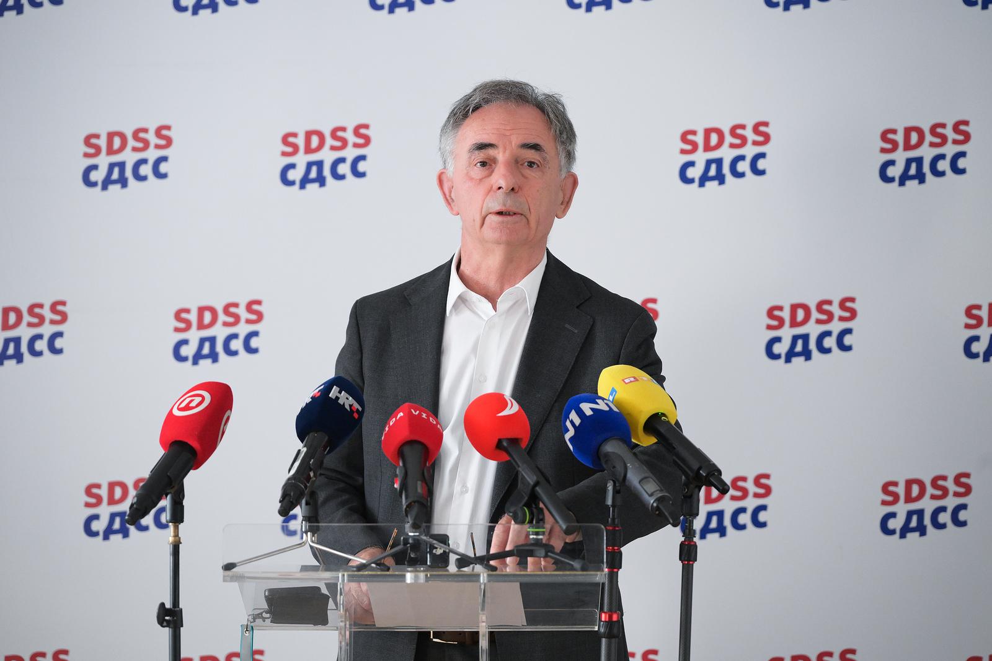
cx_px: 496
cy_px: 330
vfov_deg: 11.4
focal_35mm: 120
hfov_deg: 17.1
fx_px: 3307
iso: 3200
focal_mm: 120
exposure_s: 1/125
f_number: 4
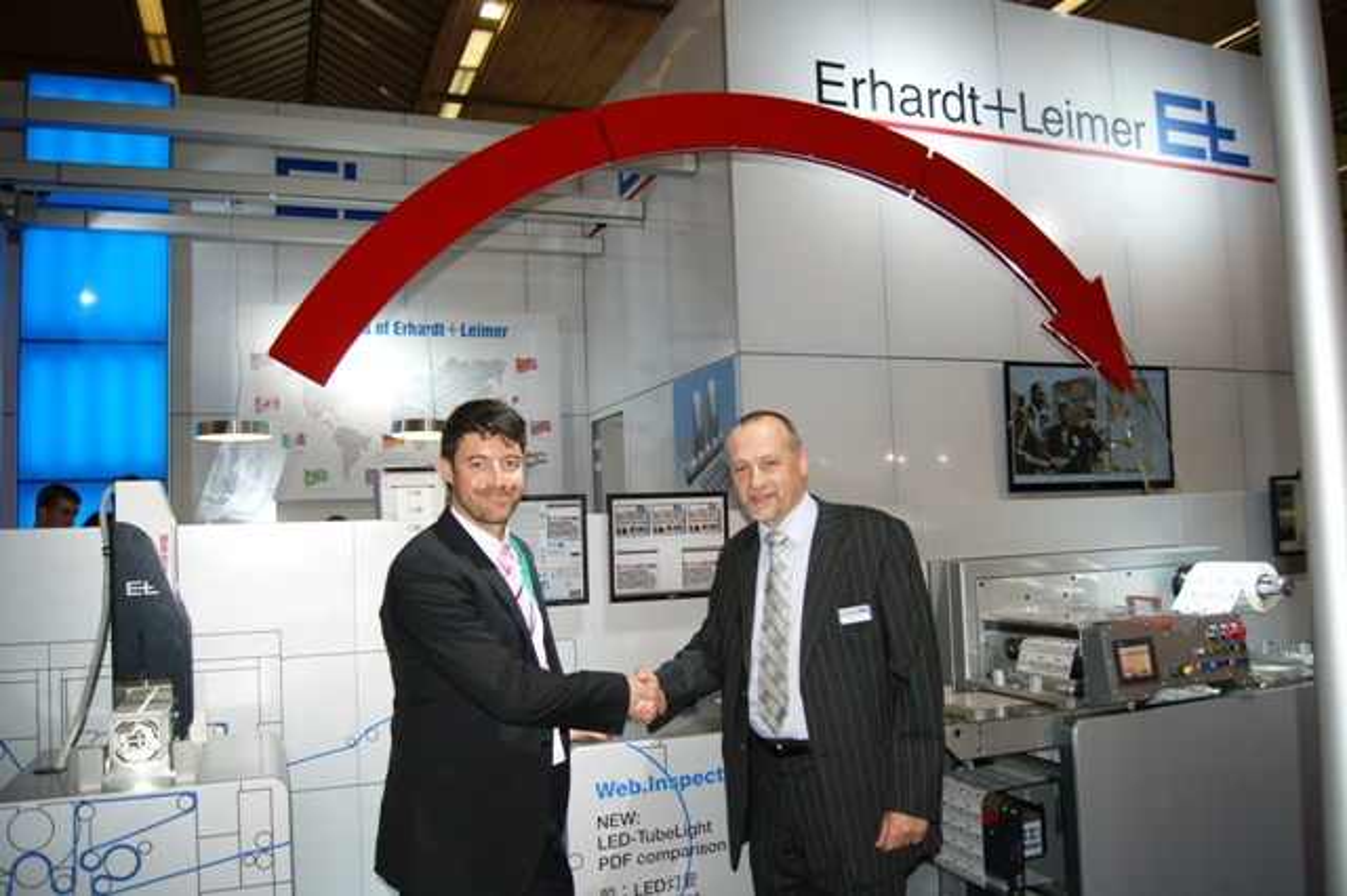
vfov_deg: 47.9
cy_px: 448
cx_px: 674
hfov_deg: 67.4
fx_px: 1010
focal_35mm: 27
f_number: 4
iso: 200
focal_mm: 18
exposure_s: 1/160
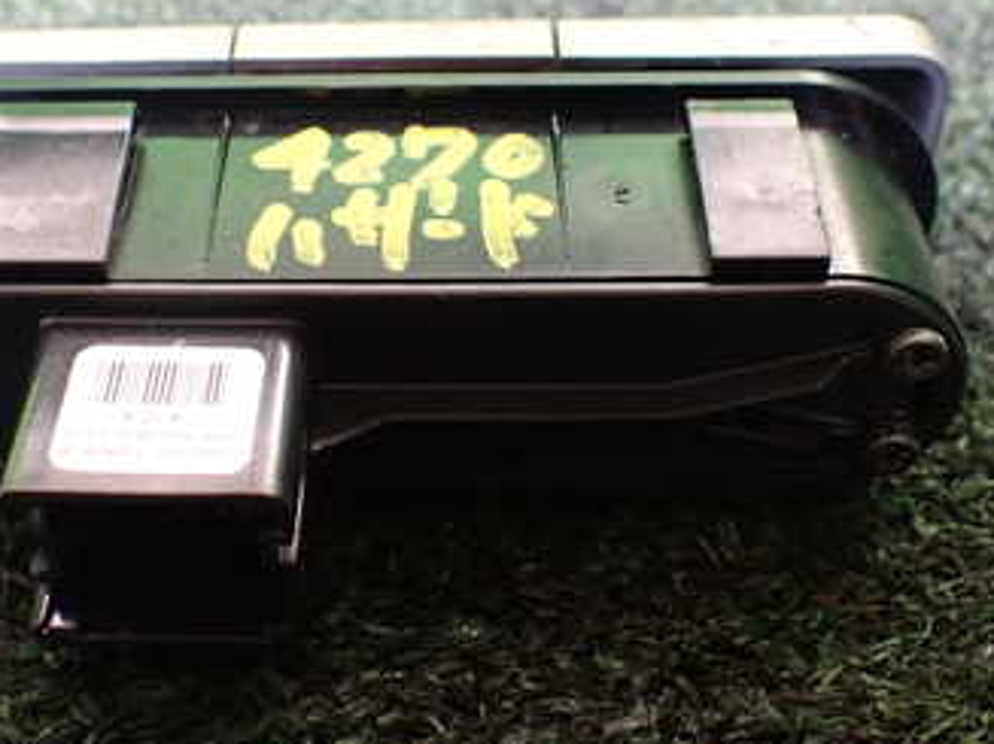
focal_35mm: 55
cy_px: 258
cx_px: 416
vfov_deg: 26.4
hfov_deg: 34.9
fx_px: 1579
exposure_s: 1/80
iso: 800
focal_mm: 5.4
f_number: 2.3
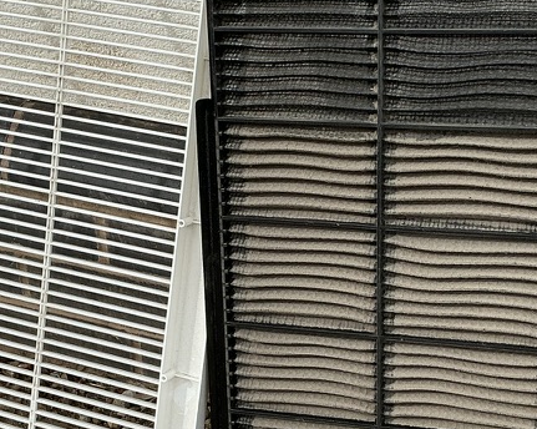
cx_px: 278
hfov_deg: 29.2
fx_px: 1032
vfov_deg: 23.5
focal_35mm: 65
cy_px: 211
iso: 25
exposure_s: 1/580
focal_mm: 3
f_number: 1.8
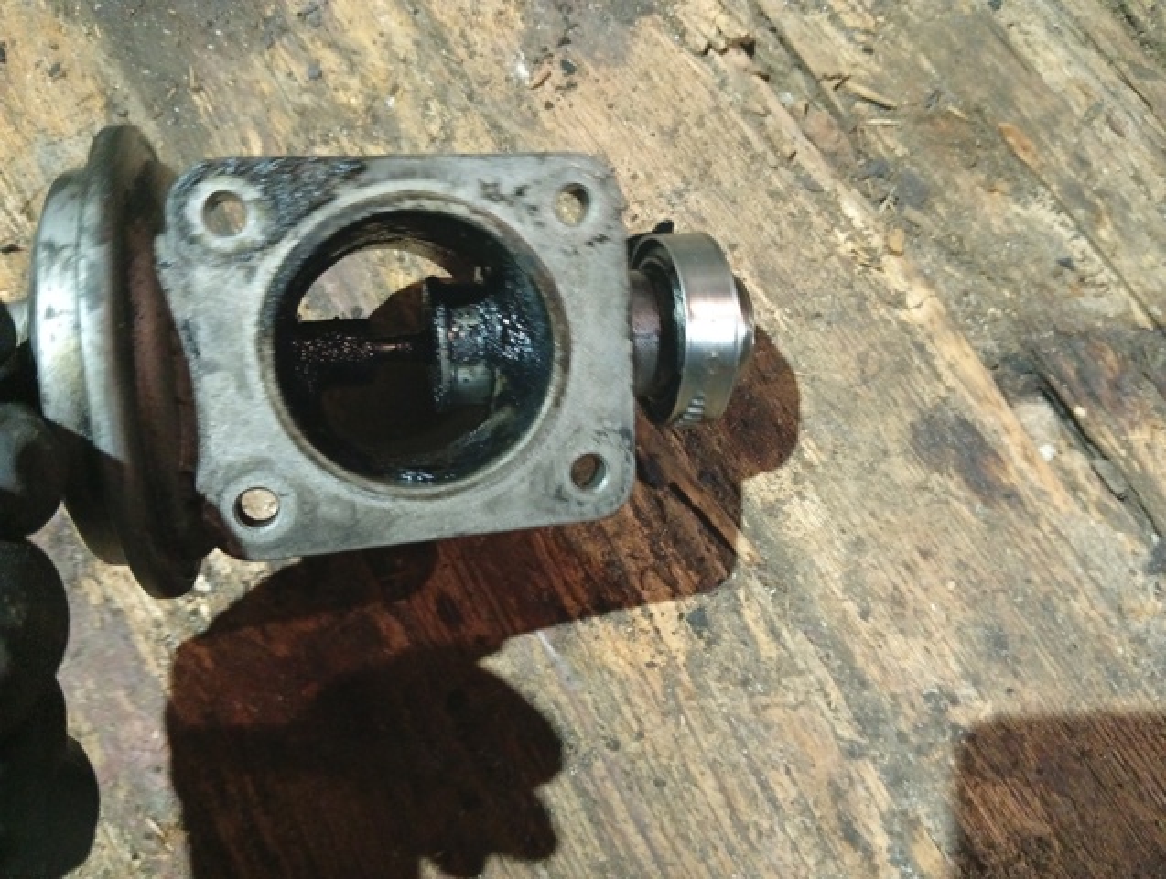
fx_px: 877
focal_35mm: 26
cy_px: 440
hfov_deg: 67.2
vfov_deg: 53.2
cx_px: 583
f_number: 1.8
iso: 2419
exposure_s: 1/16.7
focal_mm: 3.96
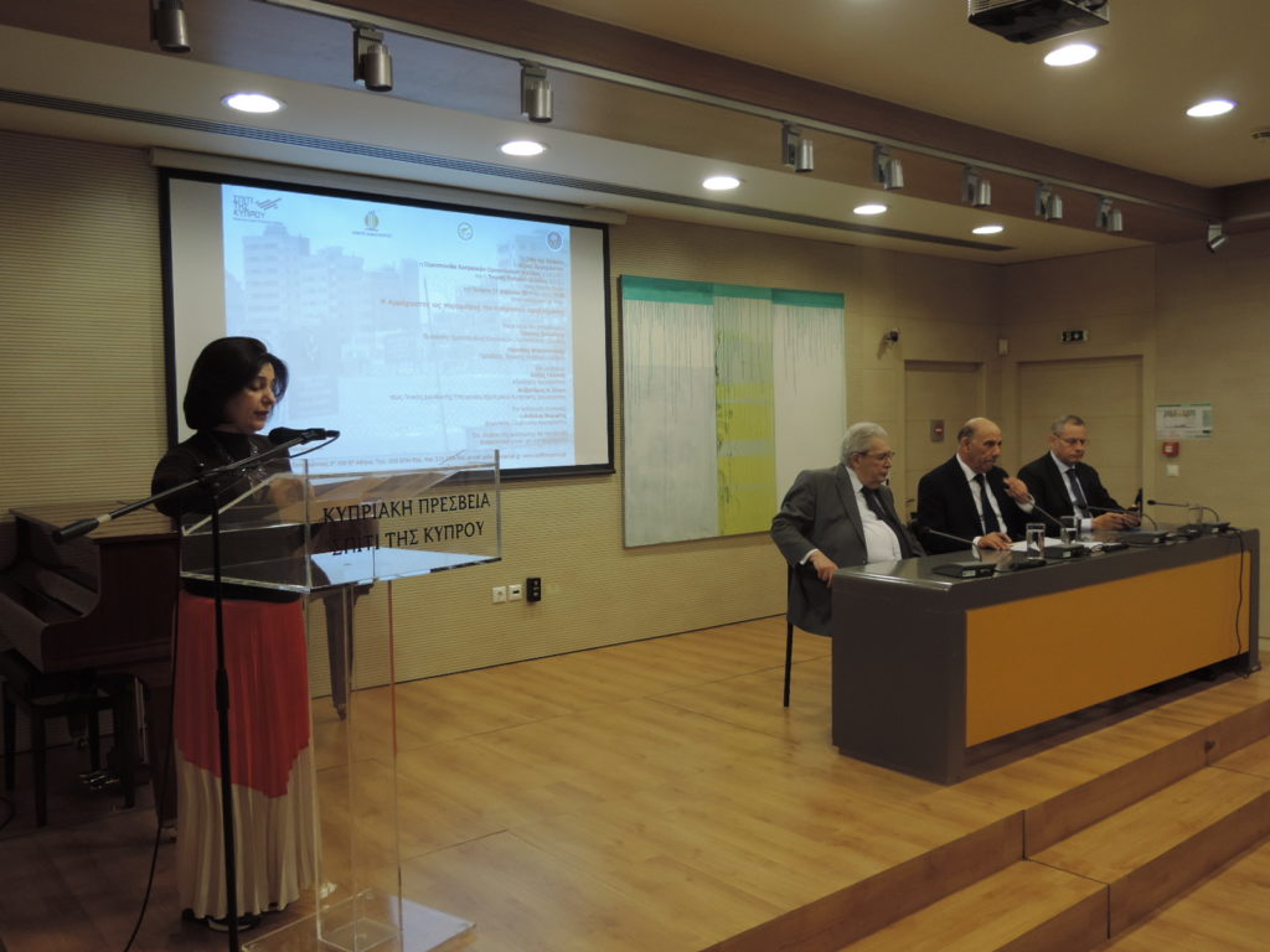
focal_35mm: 30
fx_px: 1101
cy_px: 476
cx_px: 635
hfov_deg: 60.0
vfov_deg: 46.8
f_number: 3.1
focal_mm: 5.3
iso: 180
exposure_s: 1/30
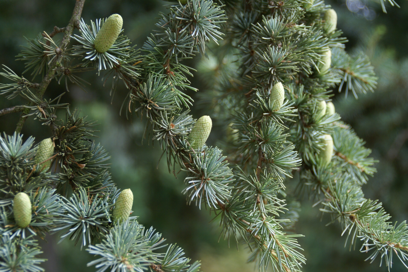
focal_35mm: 105
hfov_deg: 19.5
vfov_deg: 13.0
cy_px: 136
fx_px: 1190
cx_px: 204
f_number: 5
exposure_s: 1/125
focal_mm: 70
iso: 200
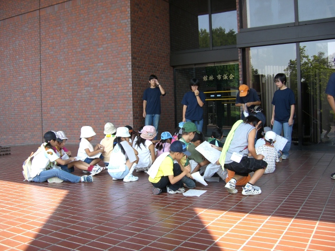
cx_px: 168
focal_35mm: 38
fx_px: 368
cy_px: 126
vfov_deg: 37.7
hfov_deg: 49.0
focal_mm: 6.2
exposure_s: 1/160
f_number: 2.7
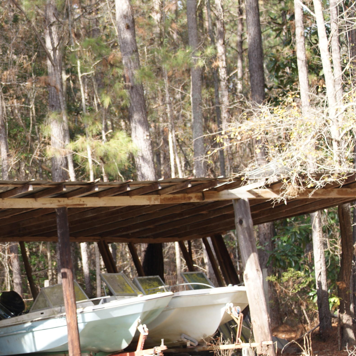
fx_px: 1990
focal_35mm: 171
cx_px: 16
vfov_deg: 10.2
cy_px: 226
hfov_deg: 10.2
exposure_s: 1/125
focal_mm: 70
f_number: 4.5
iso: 100
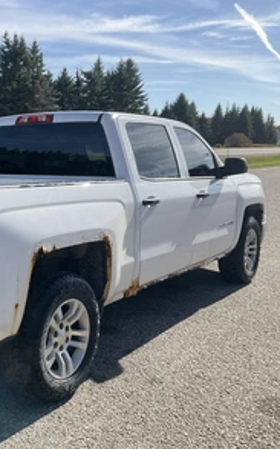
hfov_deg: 29.1
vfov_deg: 47.2
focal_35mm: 42
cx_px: 18
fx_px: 513
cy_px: 225
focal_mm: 3
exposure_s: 1/1626
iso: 25
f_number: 1.8
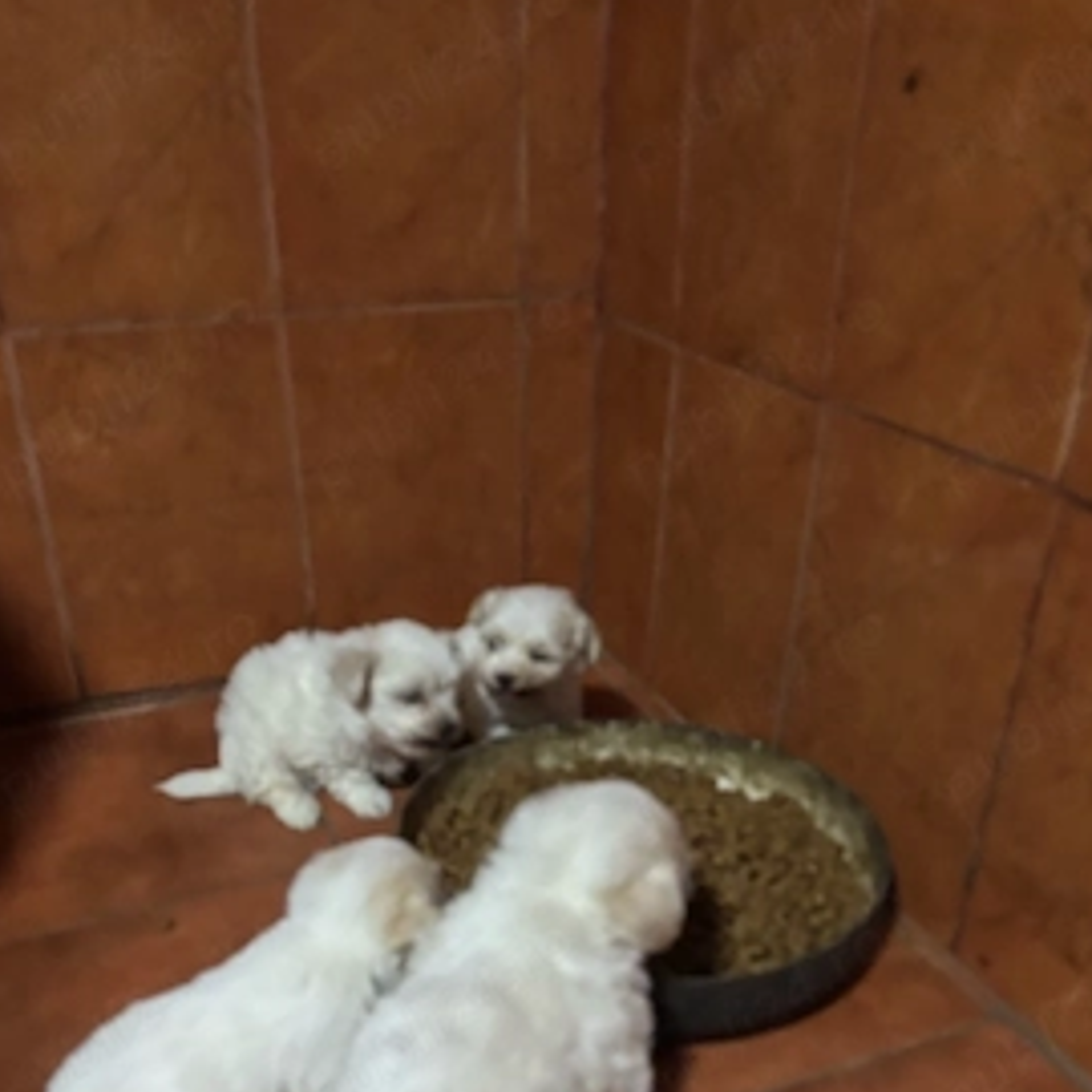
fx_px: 1213
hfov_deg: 48.4
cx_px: 522
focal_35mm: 34
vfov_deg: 47.4
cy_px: 756
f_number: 1.6
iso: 500
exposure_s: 1/50
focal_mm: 5.96
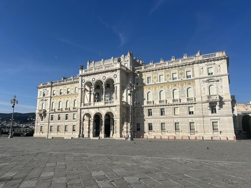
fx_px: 189
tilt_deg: +9.4
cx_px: 126
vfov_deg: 53.1
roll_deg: -0.4
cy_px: 94
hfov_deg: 67.3
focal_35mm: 26
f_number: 1.5
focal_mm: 5.7
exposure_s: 1/8000
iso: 50
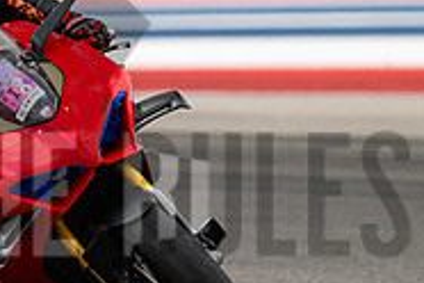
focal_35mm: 1171
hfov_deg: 1.8
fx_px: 13791
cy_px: 207
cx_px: 95
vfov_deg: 1.2
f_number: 2
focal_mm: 200
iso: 500
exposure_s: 1/5000
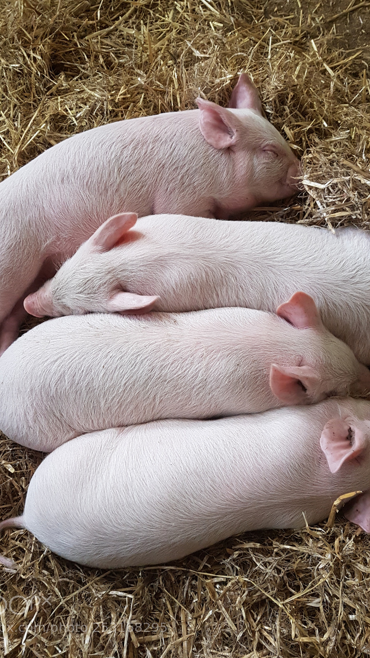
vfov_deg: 66.1
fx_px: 506
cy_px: 324
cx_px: 200
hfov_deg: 40.1
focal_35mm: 29
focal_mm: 4.2
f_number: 1.7
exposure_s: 1/25
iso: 160
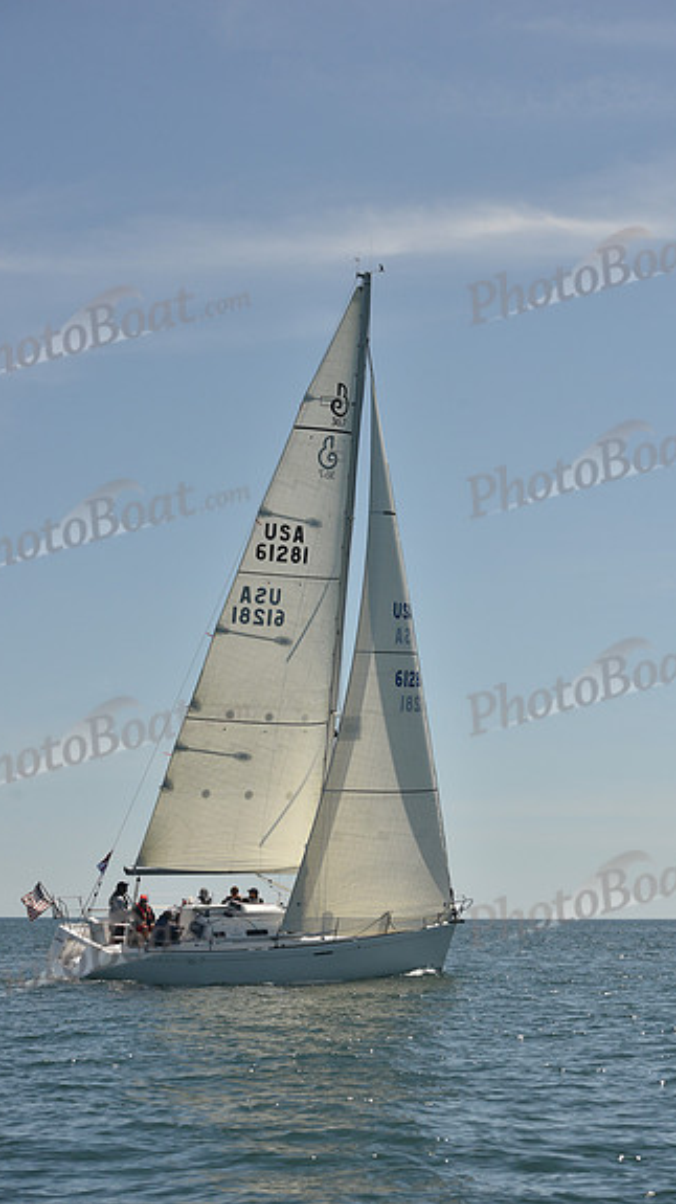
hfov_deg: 16.3
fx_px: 2361
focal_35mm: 74
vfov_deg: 28.6
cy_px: 603
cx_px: 359
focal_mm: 70
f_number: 7.1
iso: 250
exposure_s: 1/800
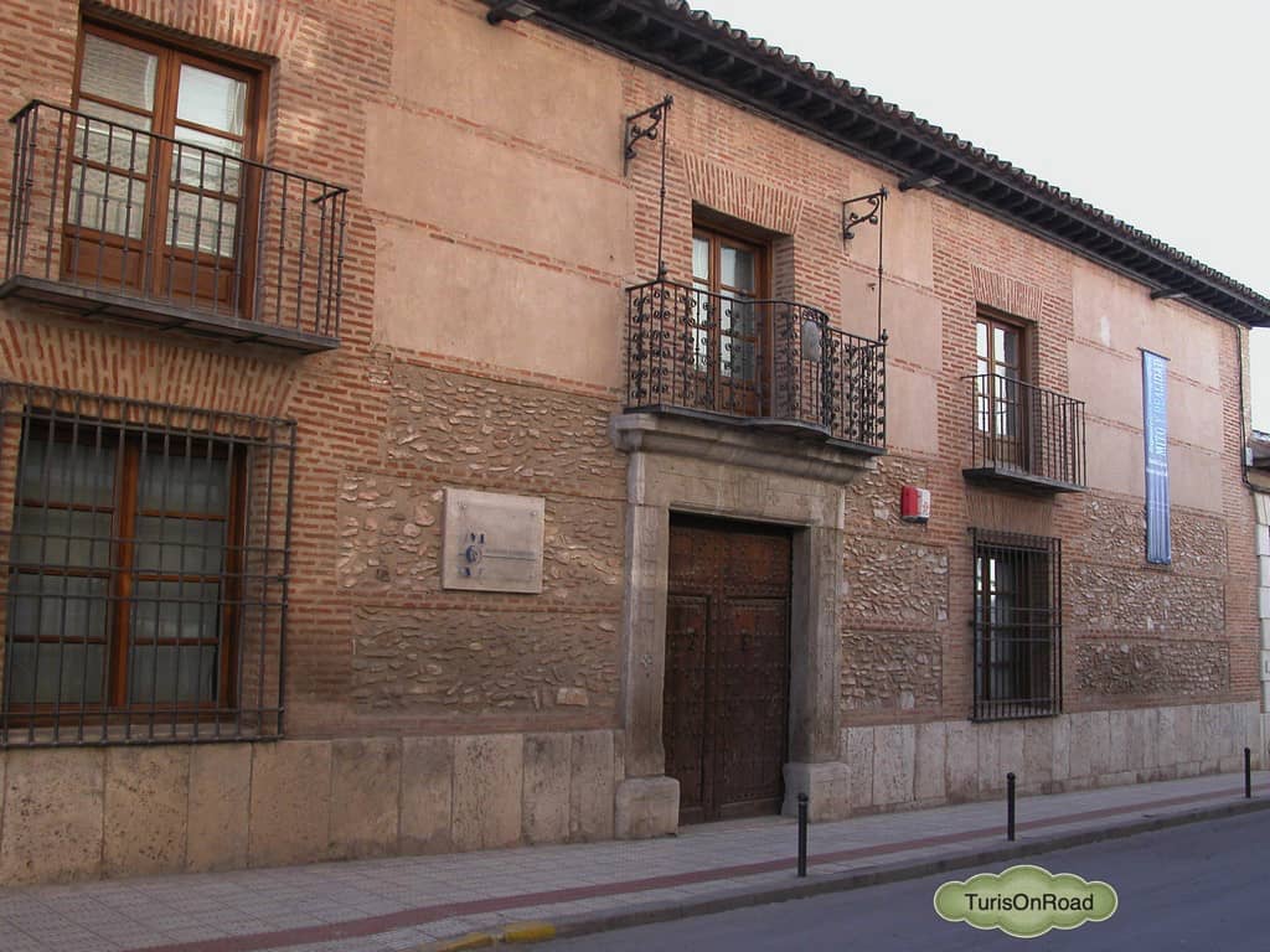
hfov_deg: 52.6
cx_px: 635
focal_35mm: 35
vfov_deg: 40.7
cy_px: 476
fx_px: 1284
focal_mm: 8.9
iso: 100
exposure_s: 1/119
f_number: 4
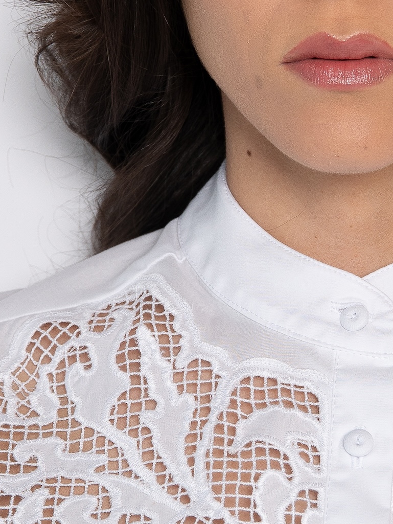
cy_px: 502
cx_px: 338
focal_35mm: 131
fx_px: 1983
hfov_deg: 11.3
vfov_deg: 14.8
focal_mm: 62
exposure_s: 1/125
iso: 200
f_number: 5
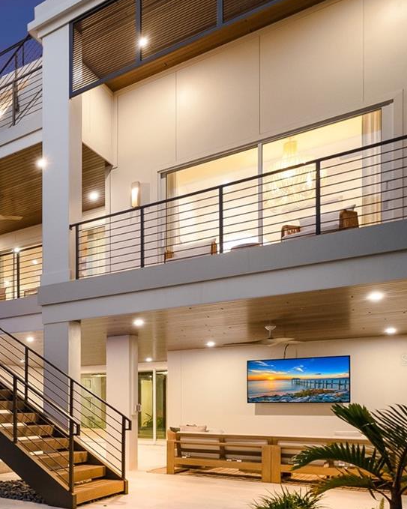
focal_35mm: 31
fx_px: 467
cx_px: -132
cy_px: 359
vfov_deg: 55.3
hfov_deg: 33.3
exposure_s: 1/40
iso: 640
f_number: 4
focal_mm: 14
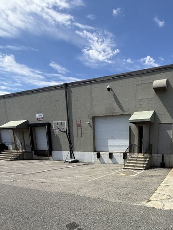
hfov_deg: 57.3
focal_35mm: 22
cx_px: 134
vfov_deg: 70.3
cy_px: 177
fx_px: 147
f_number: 2.2
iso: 50
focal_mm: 2.22
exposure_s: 1/1961
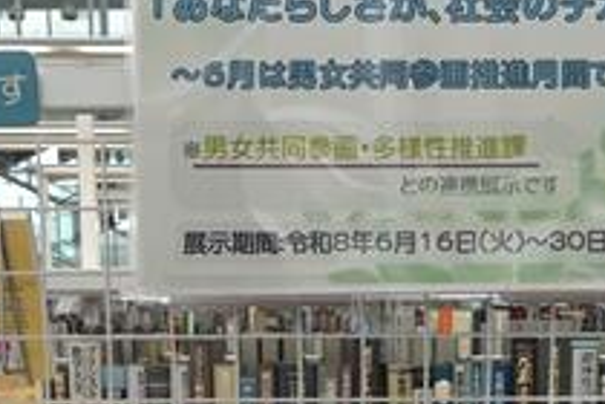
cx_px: 375
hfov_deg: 27.6
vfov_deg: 17.6
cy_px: 506
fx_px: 1227
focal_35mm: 73
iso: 125
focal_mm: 8.8
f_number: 3.5
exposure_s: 1/80
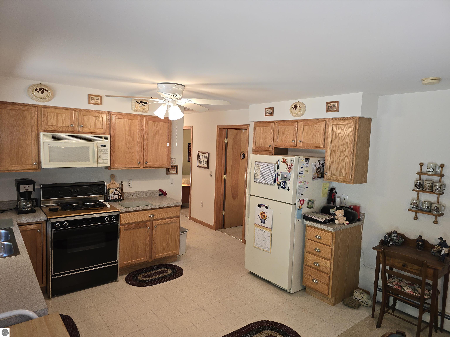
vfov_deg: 58.9
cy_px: 168
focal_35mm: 23
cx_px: 225
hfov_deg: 73.9
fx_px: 299
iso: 100
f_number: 1.7
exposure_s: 1/40
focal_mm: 6.3
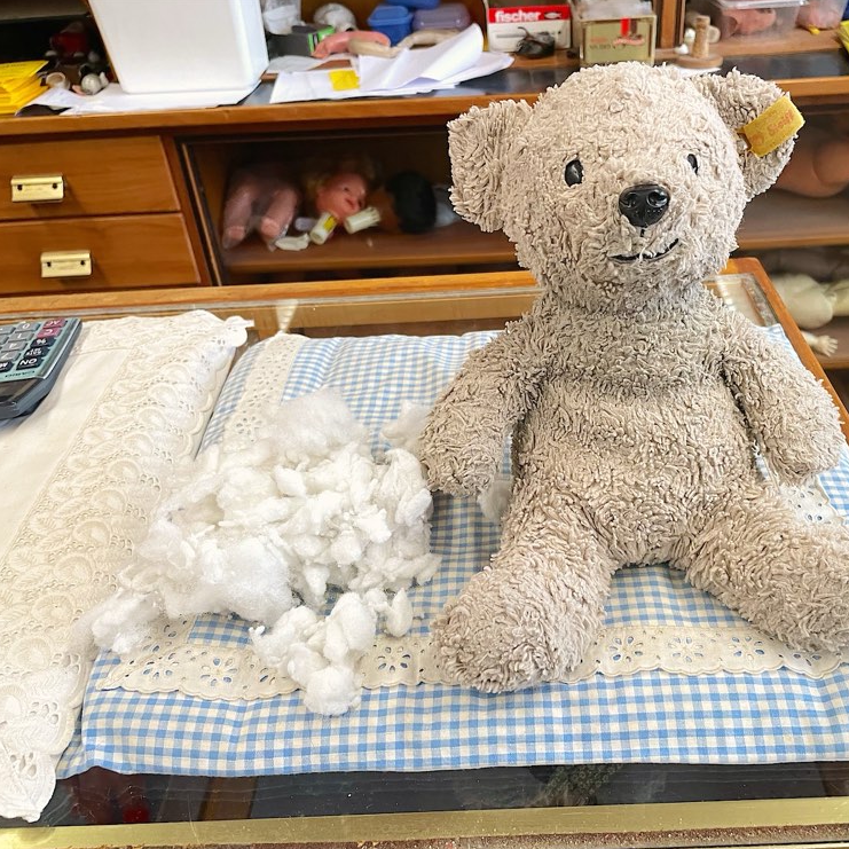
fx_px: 860
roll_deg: +3.8
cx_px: 512
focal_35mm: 31
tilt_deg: -34.7
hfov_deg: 52.2
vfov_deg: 52.5
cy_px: 426
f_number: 1.6
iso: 125
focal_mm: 4.2
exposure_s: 1/50
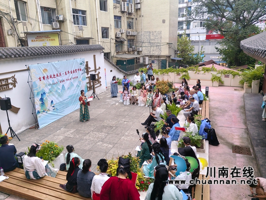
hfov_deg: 65.3
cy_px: 100
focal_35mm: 27
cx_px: 133
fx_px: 207
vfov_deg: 51.4
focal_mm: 5.52
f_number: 1.9
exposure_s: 1/347
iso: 50
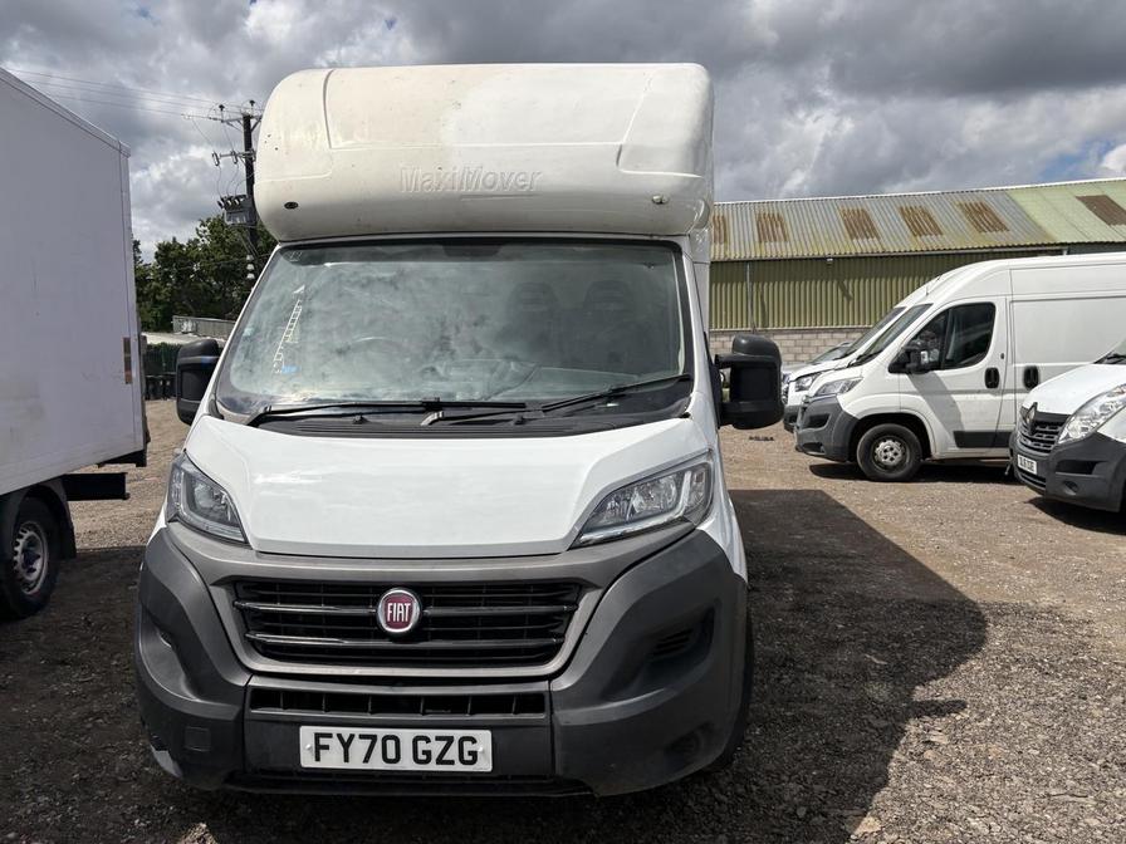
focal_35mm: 26
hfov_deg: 67.3
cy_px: 422
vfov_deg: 53.1
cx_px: 563
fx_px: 846
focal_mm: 5.96
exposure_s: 1/6329
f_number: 1.6
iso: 50
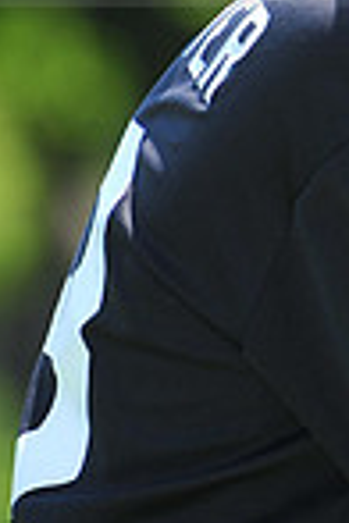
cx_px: 499
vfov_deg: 2.6
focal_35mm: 791
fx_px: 11502
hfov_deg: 1.7
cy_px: -107
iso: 200
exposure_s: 1/640
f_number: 4.5
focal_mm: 200
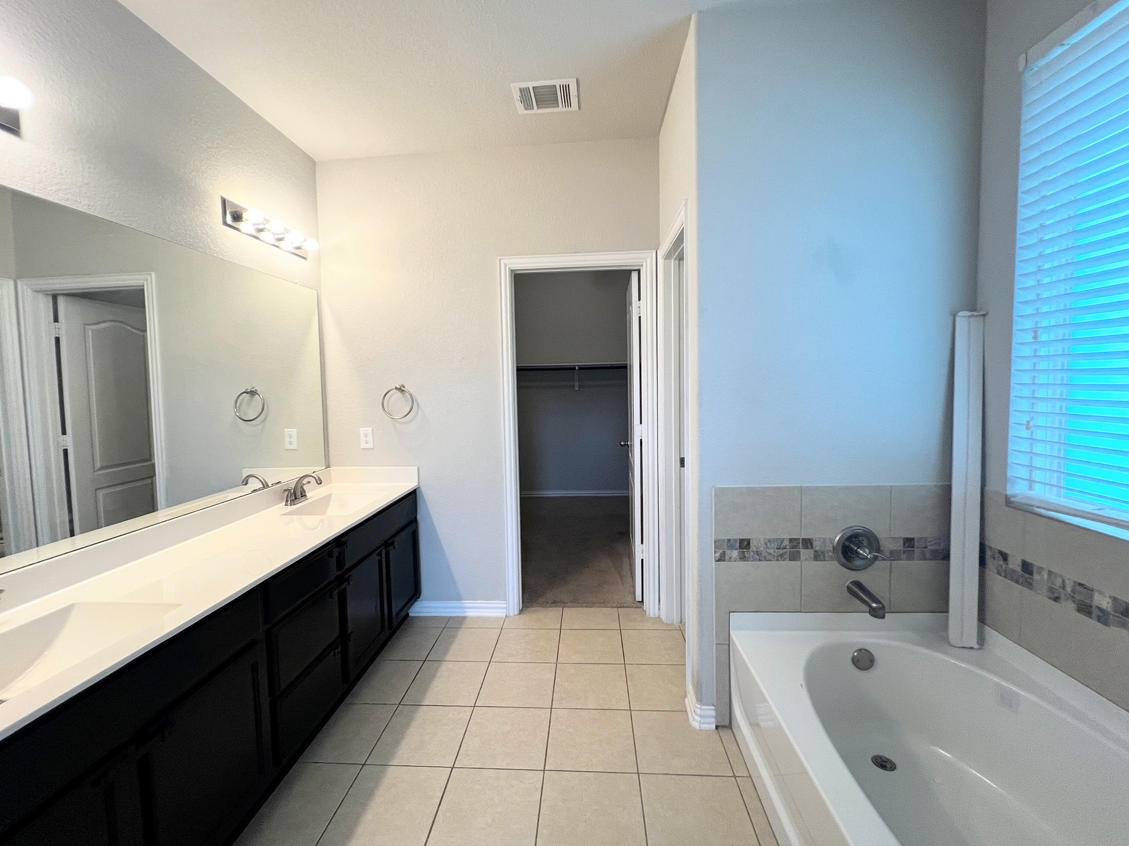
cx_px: 558
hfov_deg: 102.1
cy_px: 415
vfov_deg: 85.7
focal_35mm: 14
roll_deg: +1.1
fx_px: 457
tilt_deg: -4.3
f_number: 1.8
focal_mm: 1.57
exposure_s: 1/120
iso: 125
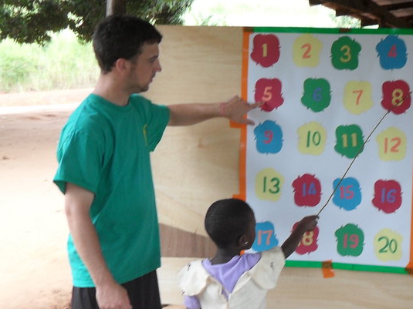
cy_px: 196
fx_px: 799
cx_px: 343
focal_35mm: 67
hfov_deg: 28.2
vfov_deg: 21.9
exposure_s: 1/125
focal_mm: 6.2
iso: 100
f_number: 2.8
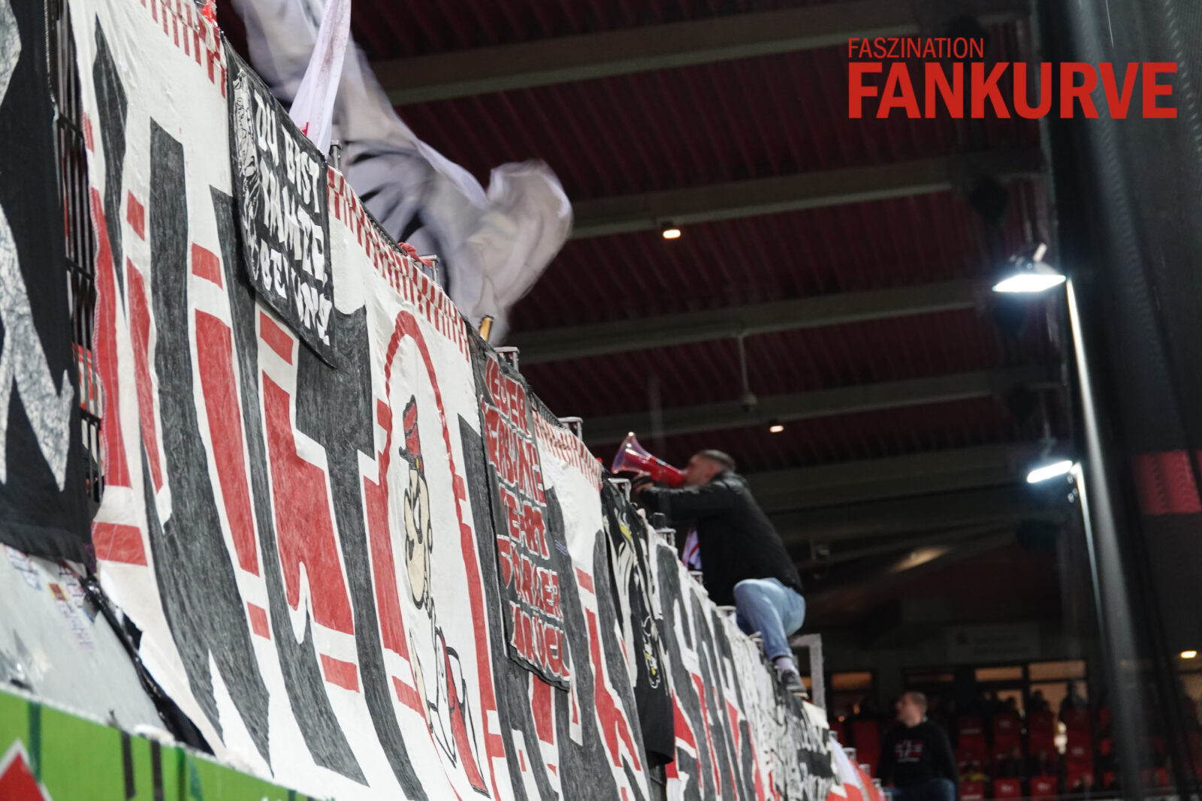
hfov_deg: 15.2
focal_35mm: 135
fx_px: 4508
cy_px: 400
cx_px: 601
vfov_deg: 10.2
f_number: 4
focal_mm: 49.51
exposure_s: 1/80
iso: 800
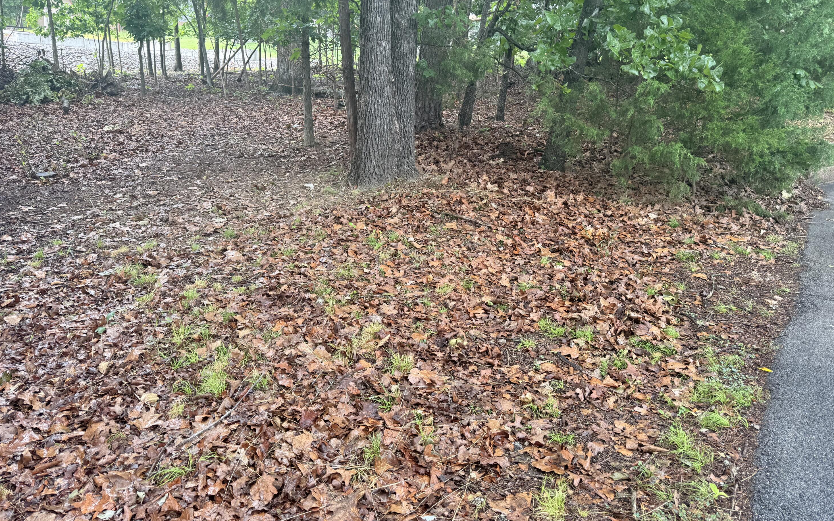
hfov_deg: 70.4
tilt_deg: -11.5
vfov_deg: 47.6
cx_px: 423
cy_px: 238
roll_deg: -1.9
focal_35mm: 26
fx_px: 591
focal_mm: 6.76
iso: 80
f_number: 1.78
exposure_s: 1/141
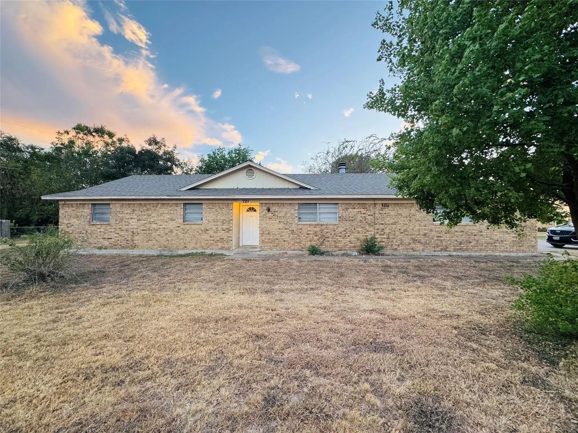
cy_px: 216
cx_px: 289
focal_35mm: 14
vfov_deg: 85.7
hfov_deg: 102.1
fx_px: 234
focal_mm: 2.22
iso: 160
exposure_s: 1/99
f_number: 2.2
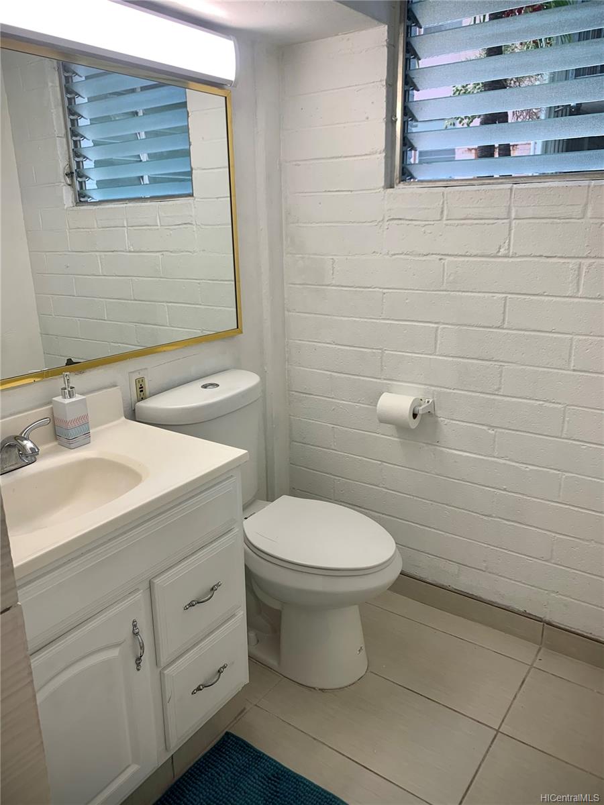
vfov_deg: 67.3
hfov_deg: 53.1
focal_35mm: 26
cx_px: 302
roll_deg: +0.7
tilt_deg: -15.3
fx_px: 605
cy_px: 402
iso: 32
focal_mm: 4.25
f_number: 1.8
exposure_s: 1/120
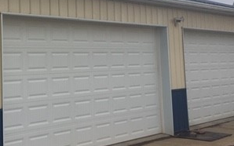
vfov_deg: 19.4
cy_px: 21
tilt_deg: +8.7
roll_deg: +0.6
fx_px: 421
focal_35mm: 66
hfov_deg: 30.1
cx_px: 37
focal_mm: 4.15
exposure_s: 1/345
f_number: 2.2
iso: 25
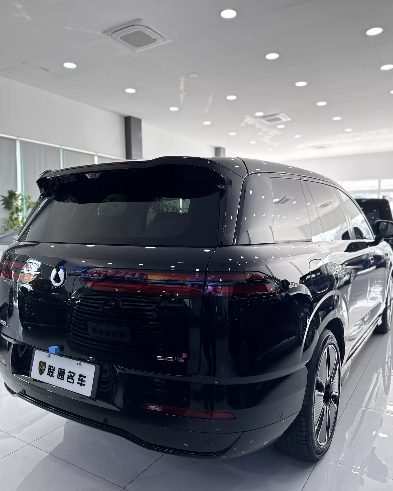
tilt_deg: -5.2
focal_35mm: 26
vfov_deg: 66.0
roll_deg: -0.1
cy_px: 259
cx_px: 200
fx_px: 378
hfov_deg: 54.9
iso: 50
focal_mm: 6.76
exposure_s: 1/131
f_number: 1.78
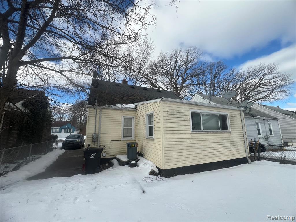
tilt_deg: +10.7
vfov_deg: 89.9
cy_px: 111
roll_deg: -1.1
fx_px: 111
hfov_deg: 106.2
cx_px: 148
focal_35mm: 13
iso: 32
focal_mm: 1.57
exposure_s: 1/1248
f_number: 1.8
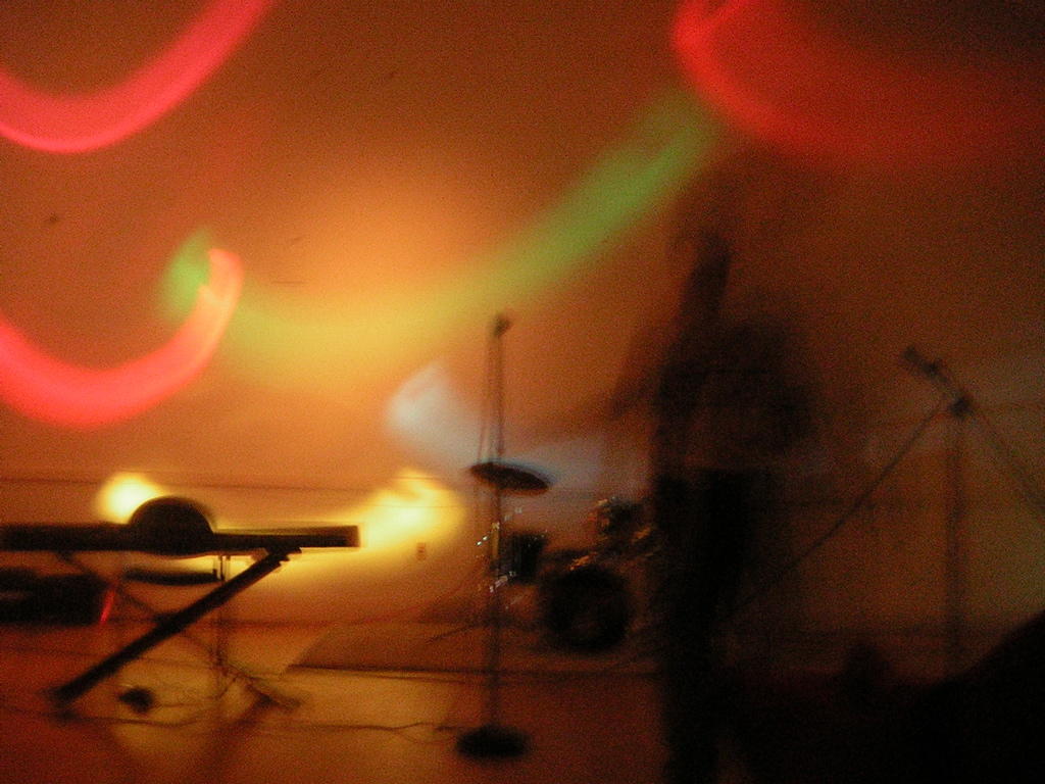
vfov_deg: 39.7
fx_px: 1087
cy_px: 392
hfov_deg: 51.4
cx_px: 522
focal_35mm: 36
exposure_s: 1
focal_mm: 4.7
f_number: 2.6
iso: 200
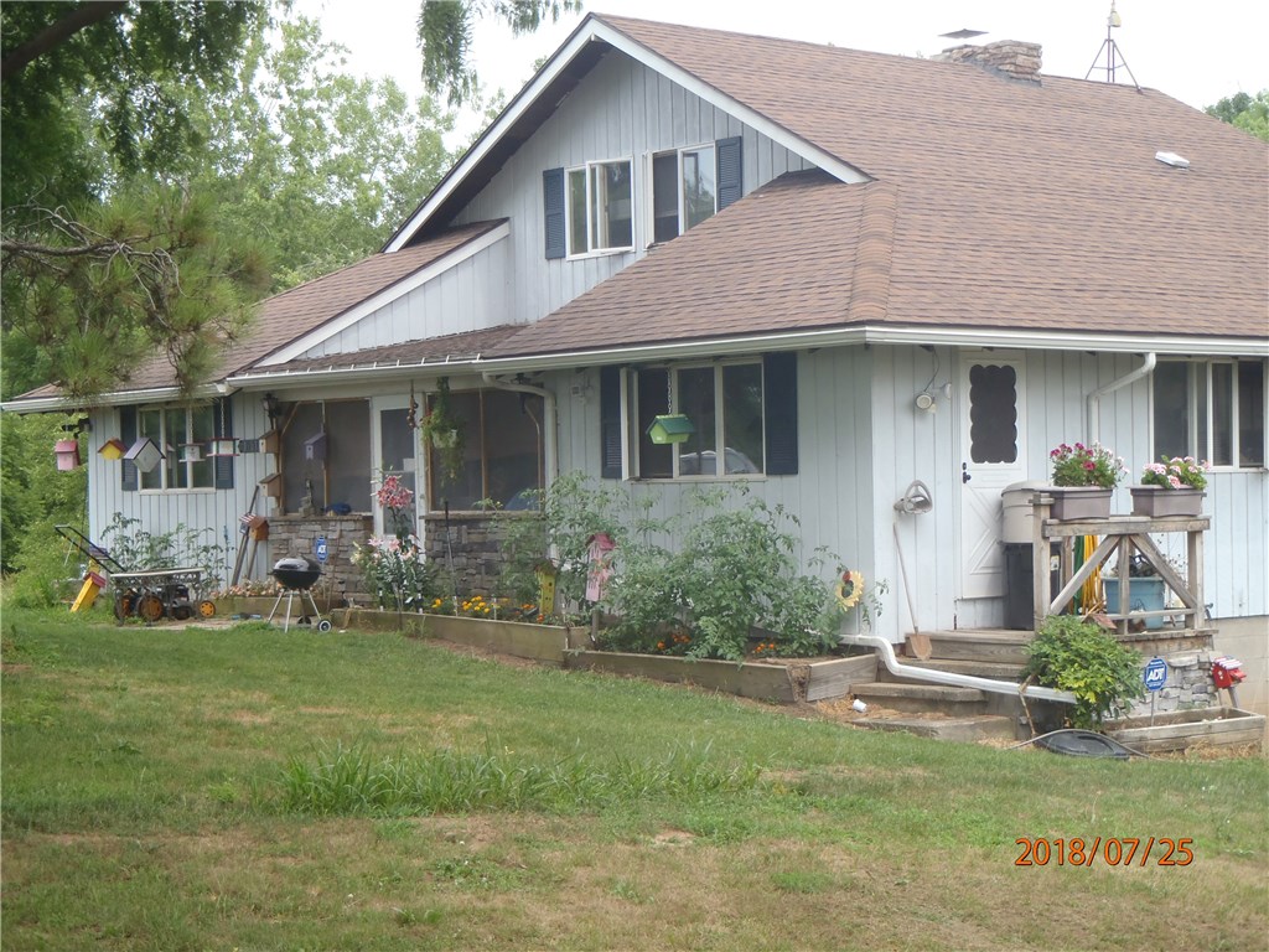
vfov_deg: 22.9
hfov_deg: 30.3
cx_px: 634
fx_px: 2346
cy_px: 476
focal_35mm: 64
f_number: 5.4
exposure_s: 1/100
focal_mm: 11.43
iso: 100
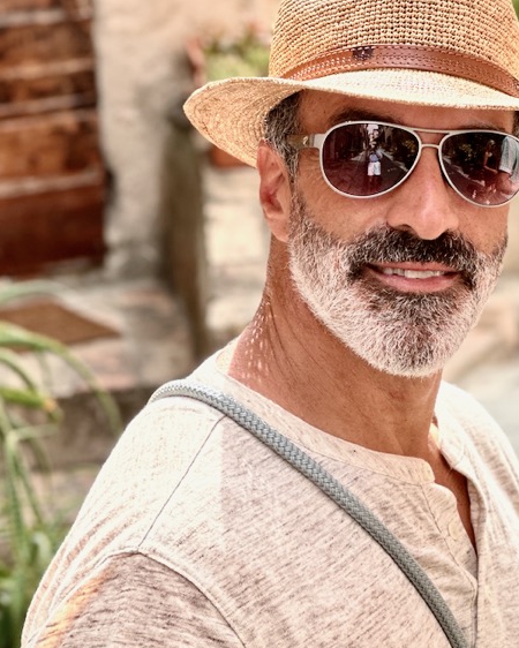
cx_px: 386
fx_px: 2821
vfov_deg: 13.1
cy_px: 349
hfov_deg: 10.5
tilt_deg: -11.8
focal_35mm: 147
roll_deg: +2.7
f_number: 2.8
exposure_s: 1/154
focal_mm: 9
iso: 40
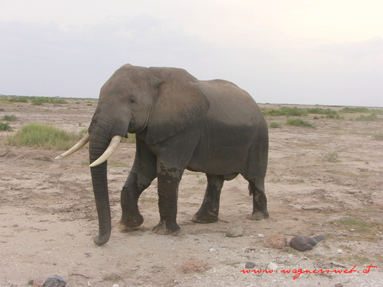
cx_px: 192
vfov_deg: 29.1
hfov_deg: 38.2
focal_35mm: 50
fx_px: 553
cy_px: 144
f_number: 4
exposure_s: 1/125
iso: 50
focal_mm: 12.9
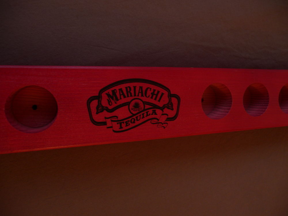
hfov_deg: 63.4
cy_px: 108
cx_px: 144
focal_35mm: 28
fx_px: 233
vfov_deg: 49.7
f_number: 3.3
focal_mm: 4.7
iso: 100
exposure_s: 1/8
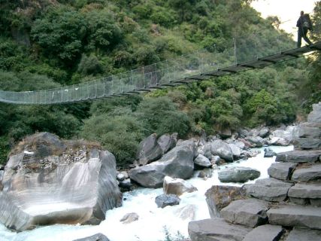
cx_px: 160
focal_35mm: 39
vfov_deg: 36.8
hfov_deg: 47.9
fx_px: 362
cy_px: 120
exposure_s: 1/100
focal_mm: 8
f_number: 2.8
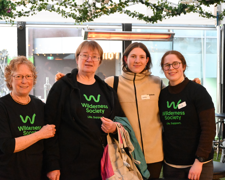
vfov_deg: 26.9
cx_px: 107
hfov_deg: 33.2
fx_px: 377
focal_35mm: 57
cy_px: 89
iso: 12800
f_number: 5
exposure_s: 1/50
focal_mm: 33
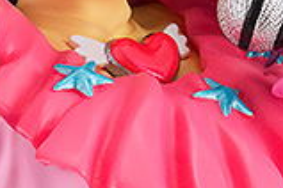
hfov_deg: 6.1
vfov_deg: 4.0
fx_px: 2673
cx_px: 155
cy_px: 53
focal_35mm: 340
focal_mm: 60
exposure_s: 1/20
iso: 160
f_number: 16
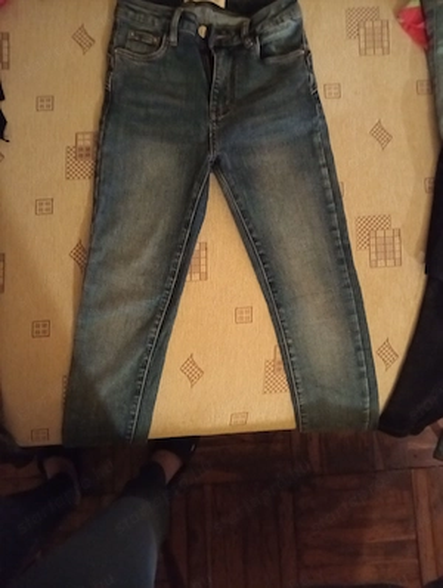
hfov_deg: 53.2
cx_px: 222
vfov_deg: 67.2
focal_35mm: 26
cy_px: 294
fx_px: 442
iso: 3596
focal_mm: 4.15
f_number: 1.8
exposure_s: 1/14.3
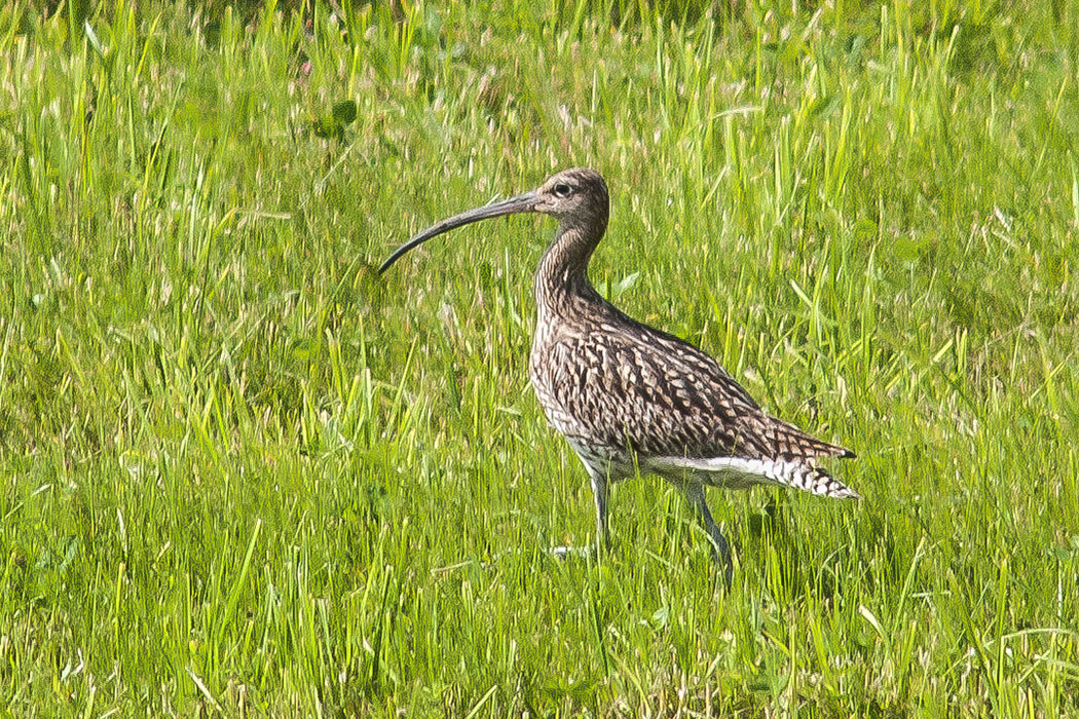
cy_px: 360
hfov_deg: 6.5
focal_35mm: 315
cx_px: 540
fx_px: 9441
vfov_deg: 4.4
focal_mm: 210
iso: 200
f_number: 5.6
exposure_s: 1/1000
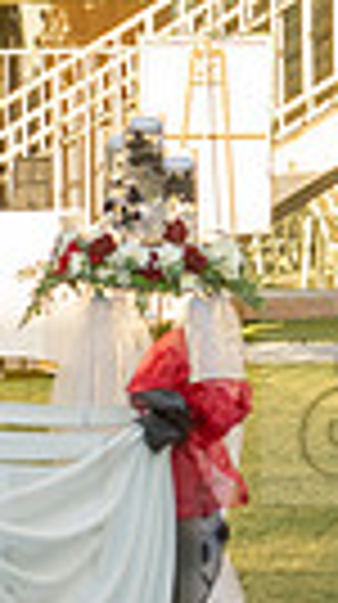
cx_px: 653
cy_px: 398
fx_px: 5086
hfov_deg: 3.8
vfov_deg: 6.8
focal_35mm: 318
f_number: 5.6
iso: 500
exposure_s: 1/640
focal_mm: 70
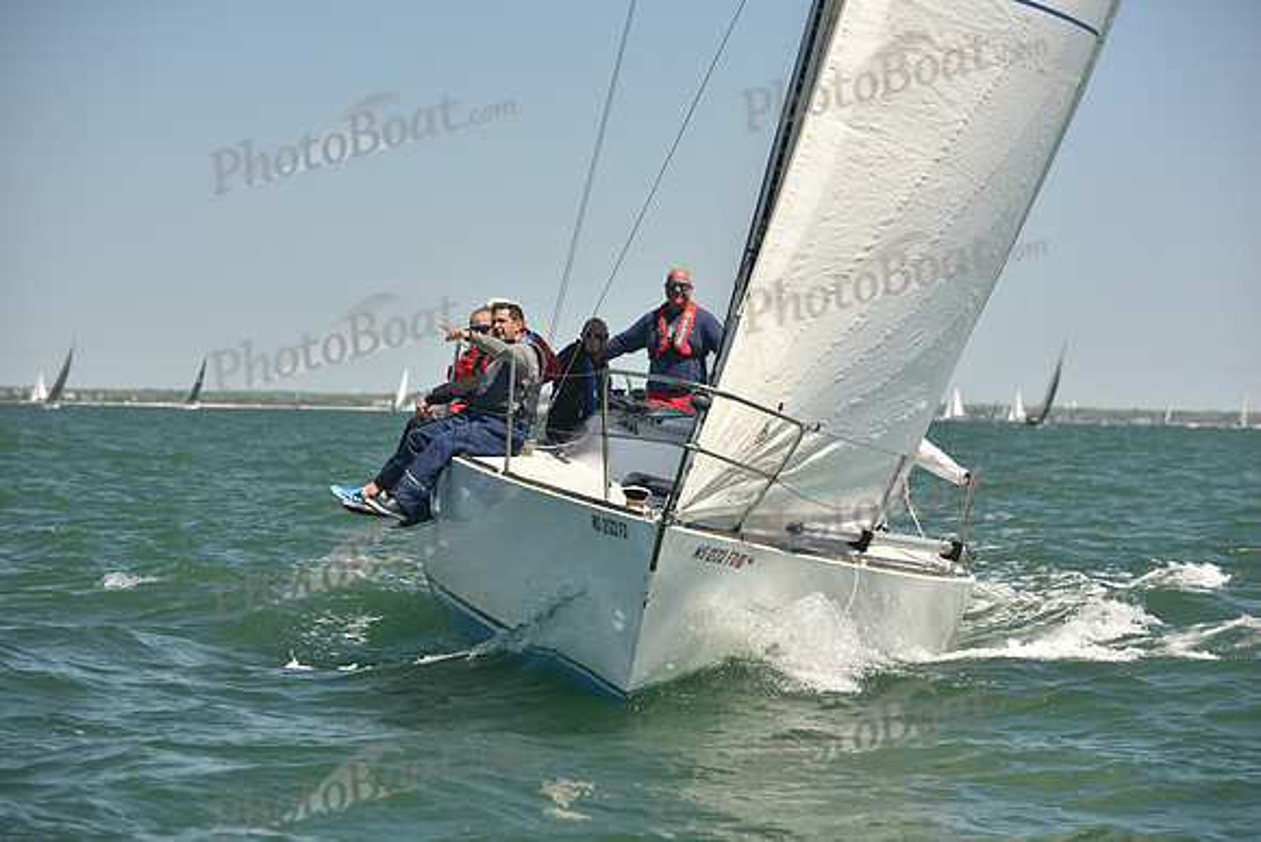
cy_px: 421
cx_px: 630
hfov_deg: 16.8
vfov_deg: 11.2
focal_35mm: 122
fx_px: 4274
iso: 250
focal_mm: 122
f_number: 5
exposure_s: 1/800
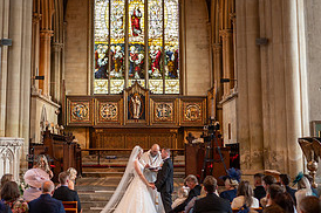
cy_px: 27
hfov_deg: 25.6
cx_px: 113
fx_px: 704
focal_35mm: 79
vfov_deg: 17.0
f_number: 1.8
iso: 400
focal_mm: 35
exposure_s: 1/250
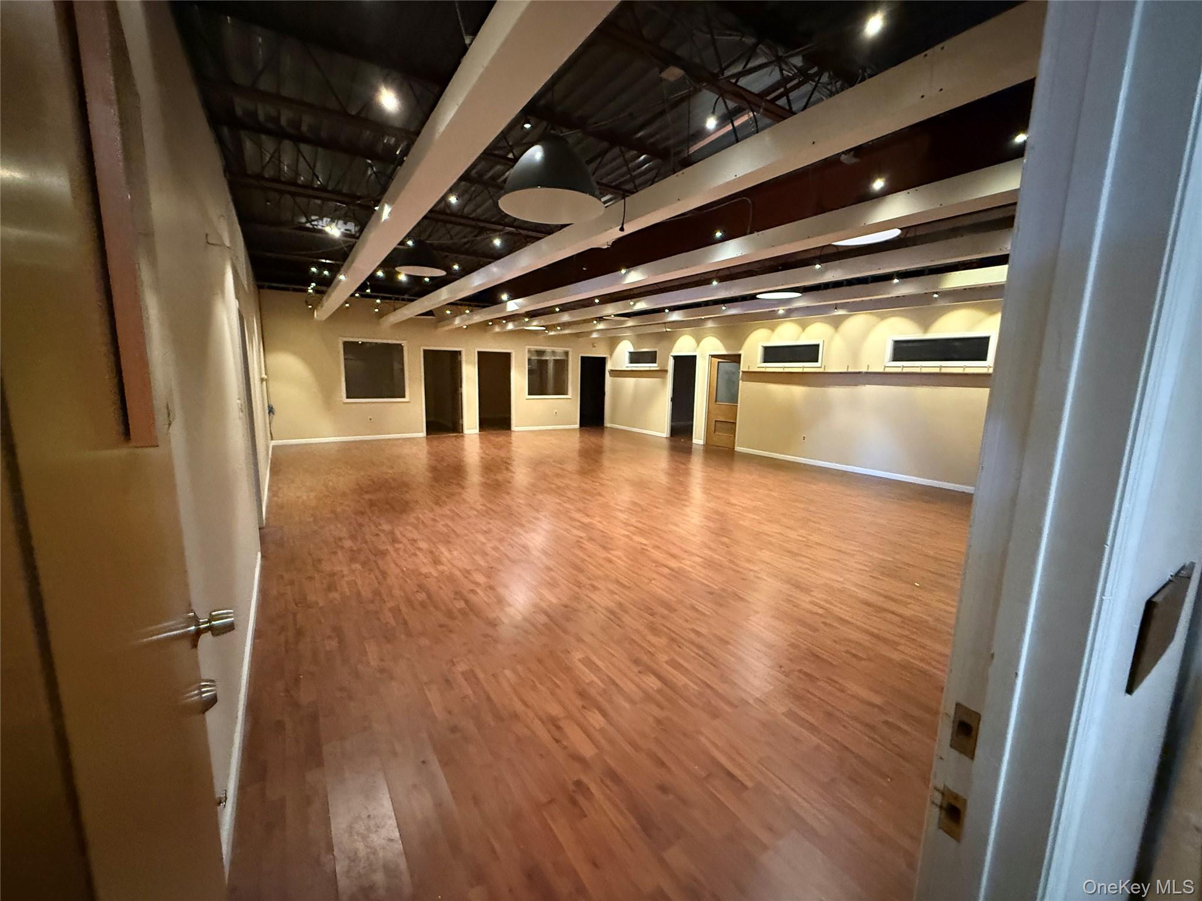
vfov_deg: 85.7
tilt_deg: -7.3
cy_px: 450
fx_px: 486
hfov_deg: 102.1
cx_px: 601
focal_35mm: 14
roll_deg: -1.8
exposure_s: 1/40
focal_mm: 2.22
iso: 1000
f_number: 2.2
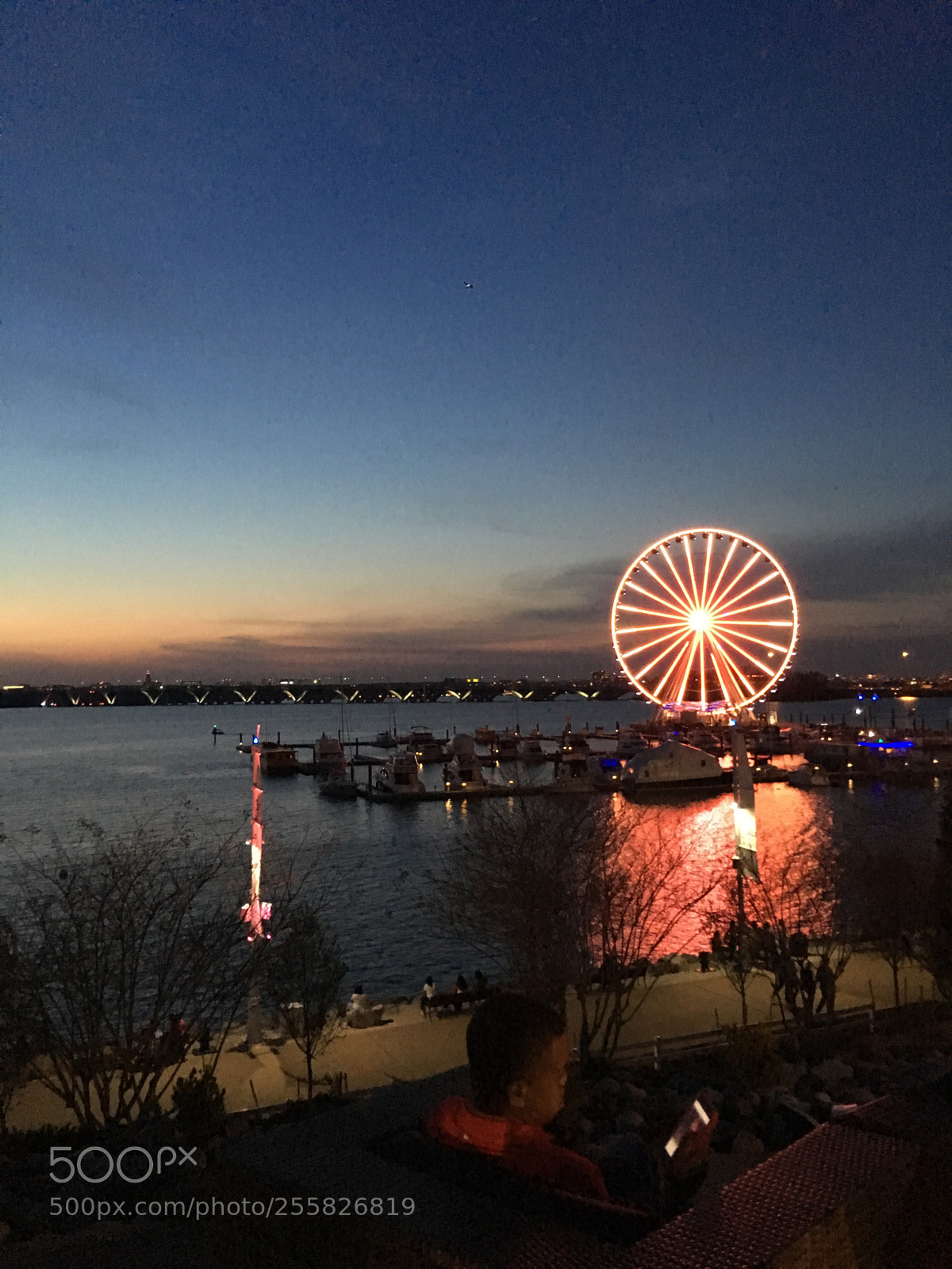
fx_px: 1063
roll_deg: +1.1
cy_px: 634
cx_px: 476
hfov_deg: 48.2
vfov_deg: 61.7
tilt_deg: +3.8
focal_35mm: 29
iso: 320
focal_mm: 4.15
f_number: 2.2
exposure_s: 1/15
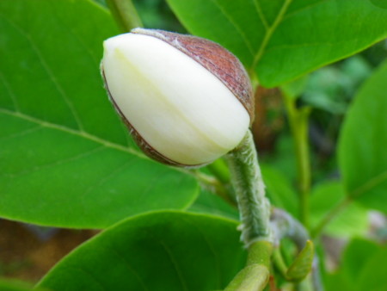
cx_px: 194
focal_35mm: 51
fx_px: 570
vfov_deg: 28.6
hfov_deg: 37.5
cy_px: 146
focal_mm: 9.1
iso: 125
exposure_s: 1/60
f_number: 4.4
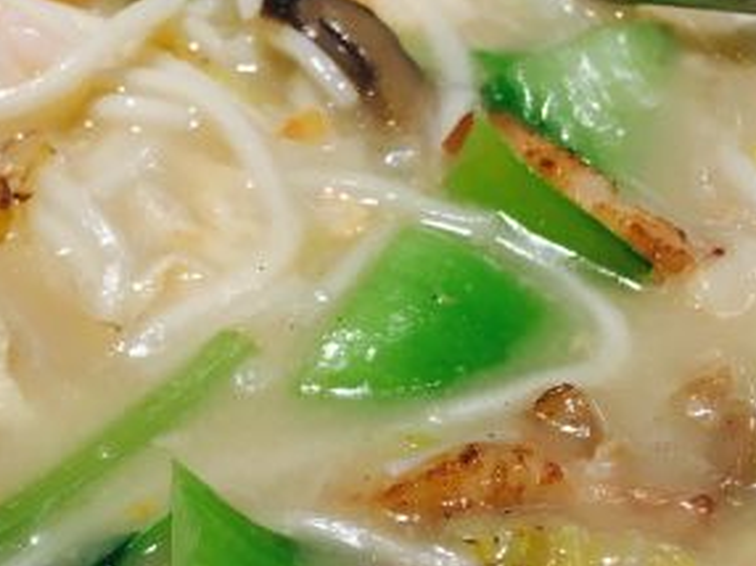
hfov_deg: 26.1
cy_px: 374
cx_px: 13
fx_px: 1549
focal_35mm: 71
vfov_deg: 20.6
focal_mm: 4.15
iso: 32
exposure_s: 1/33
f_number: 2.2
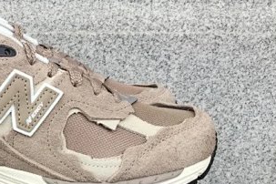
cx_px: 25
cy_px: 189
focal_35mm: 68
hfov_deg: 28.4
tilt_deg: -19.0
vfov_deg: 19.4
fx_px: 521
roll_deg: -0.4
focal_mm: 3.3
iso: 25
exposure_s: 1/120
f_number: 2.4
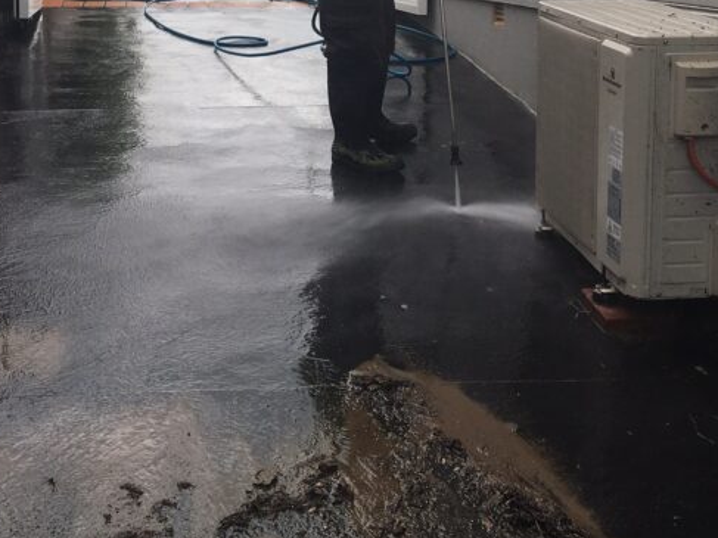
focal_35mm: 61
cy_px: 34
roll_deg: +0.5
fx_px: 1265
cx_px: 355
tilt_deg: -4.5
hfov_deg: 31.7
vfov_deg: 23.3
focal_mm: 4.15
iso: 25
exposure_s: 1/836
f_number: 2.2
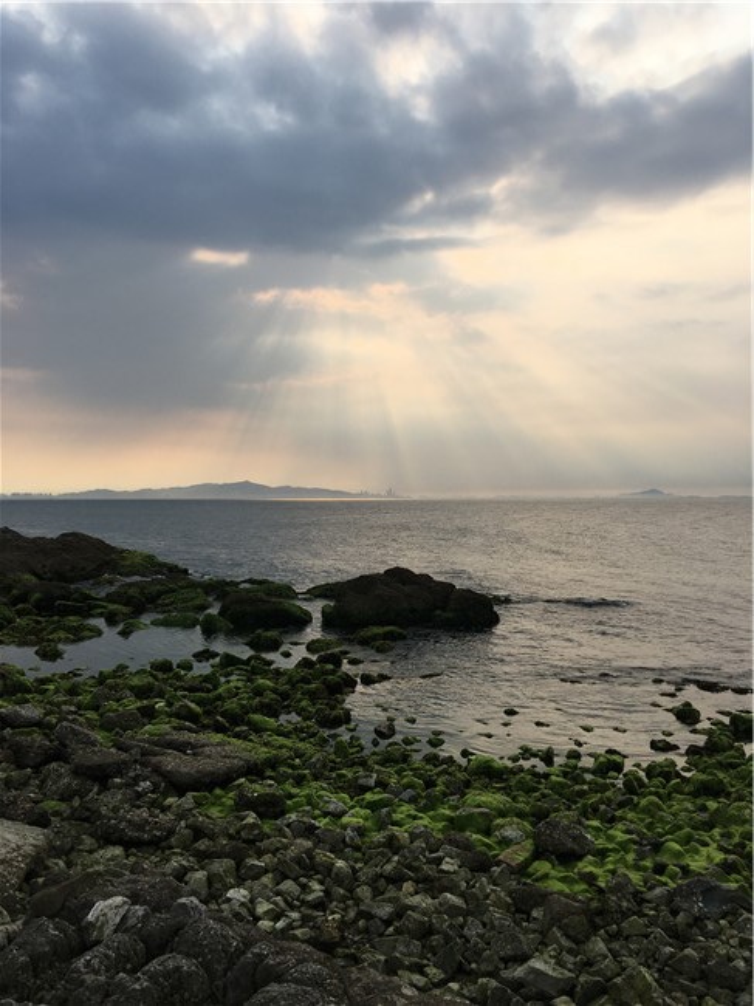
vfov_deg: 61.7
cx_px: 377
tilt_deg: +1.1
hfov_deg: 48.2
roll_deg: +0.2
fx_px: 843
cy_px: 503
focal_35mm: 29
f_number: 2.2
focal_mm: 4.15
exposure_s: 1/1637
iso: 25
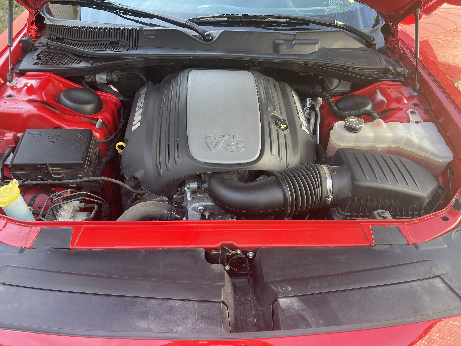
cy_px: 173
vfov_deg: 54.9
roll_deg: -3.8
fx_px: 333
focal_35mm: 25
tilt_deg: -41.0
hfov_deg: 69.4
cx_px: 230
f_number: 1.6
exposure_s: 1/121
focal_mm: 5.1
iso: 40
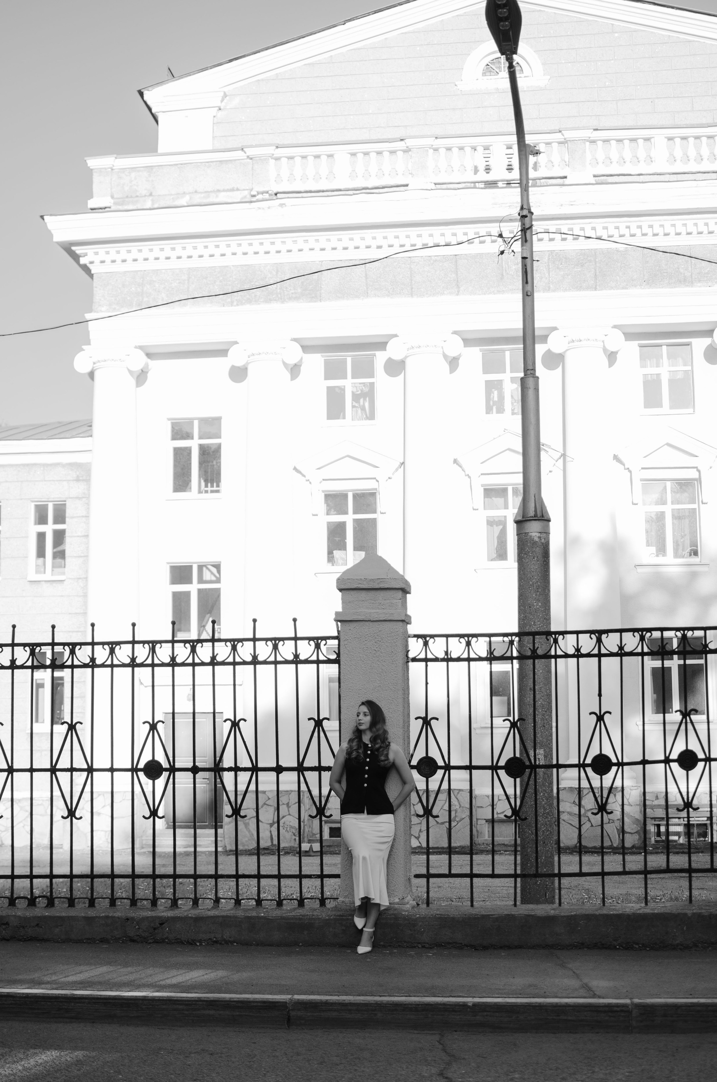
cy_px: 541
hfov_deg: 25.6
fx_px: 1575
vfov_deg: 37.9
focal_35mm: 52
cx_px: 358
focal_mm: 35
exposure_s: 1/800
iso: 100
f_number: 2.5
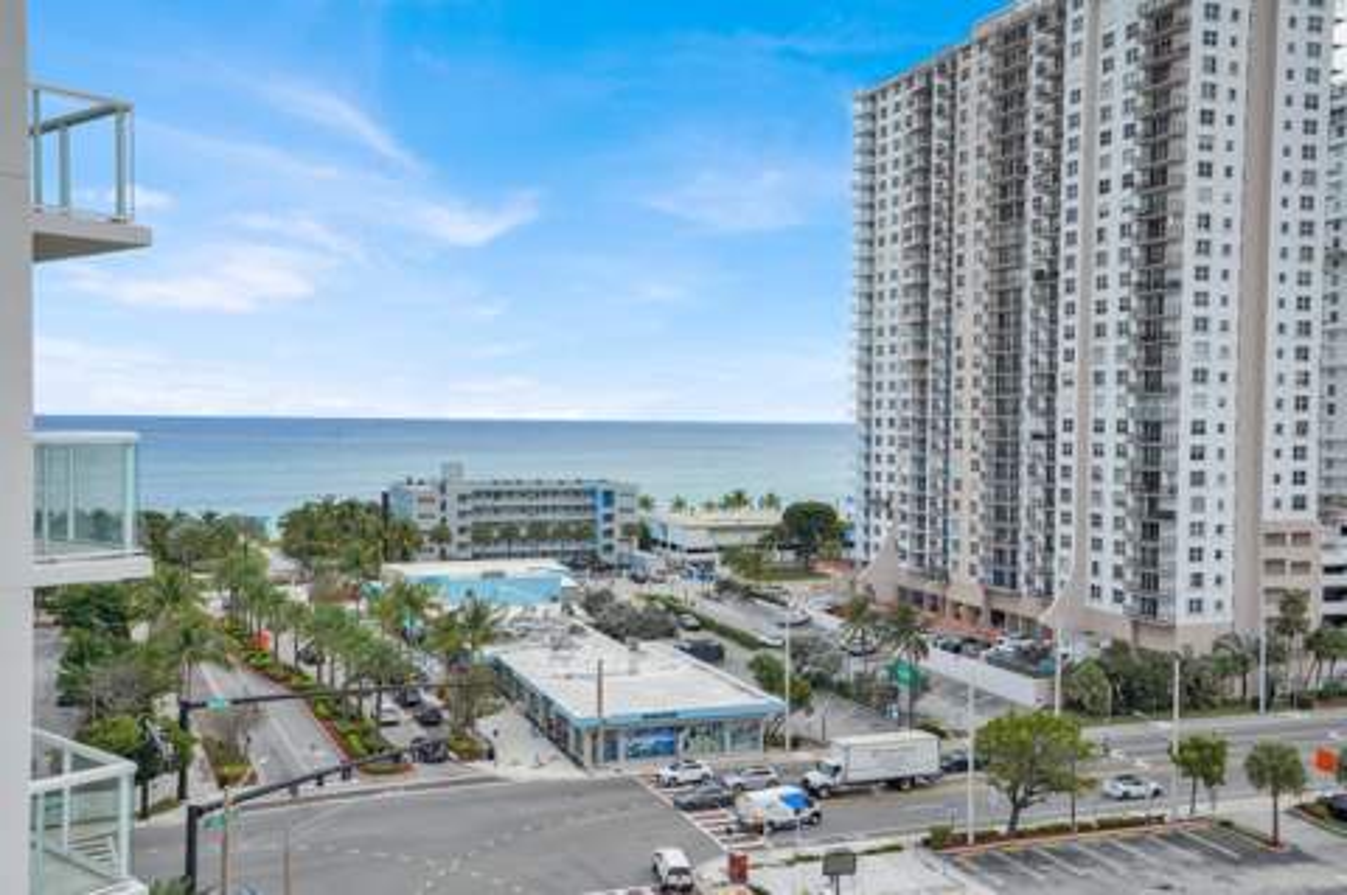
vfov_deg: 37.8
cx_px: 674
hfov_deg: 54.5
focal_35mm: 35
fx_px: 1308
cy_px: 448
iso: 800
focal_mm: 35
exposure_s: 1/1250
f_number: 8
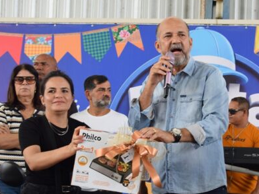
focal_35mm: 71
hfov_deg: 26.8
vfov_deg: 20.7
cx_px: 210
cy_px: 112
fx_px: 531
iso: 400
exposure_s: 1/125
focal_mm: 26
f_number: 5.6
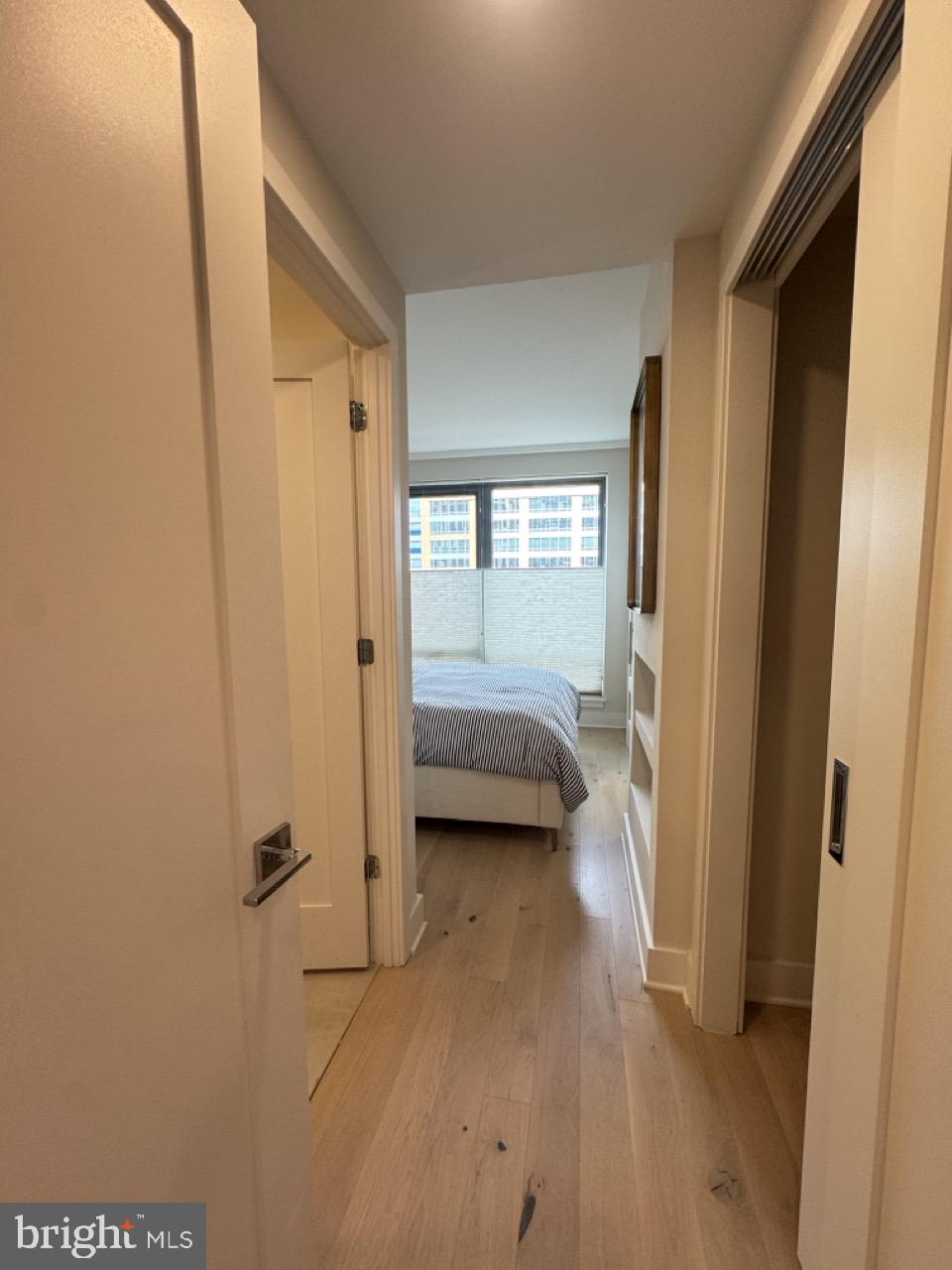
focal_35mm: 14
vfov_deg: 102.1
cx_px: 476
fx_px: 513
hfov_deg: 85.7
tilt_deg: -5.3
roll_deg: +0.4
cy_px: 635
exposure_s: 1/120
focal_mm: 2.22
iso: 125
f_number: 2.2
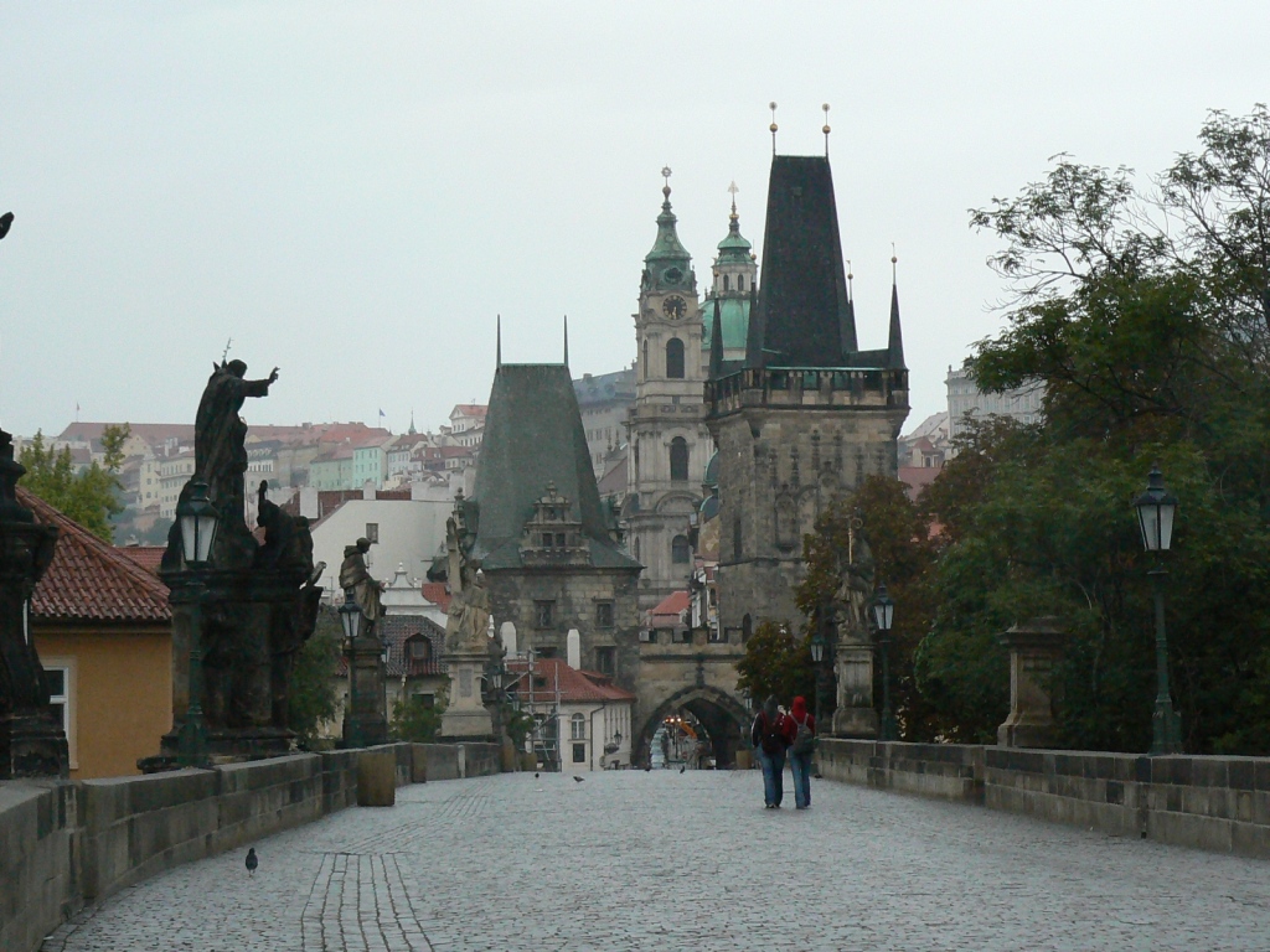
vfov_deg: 14.8
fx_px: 3669
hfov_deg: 19.6
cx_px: 635
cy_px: 476
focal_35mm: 100
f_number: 3.2
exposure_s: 1/15
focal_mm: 13.7
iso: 200
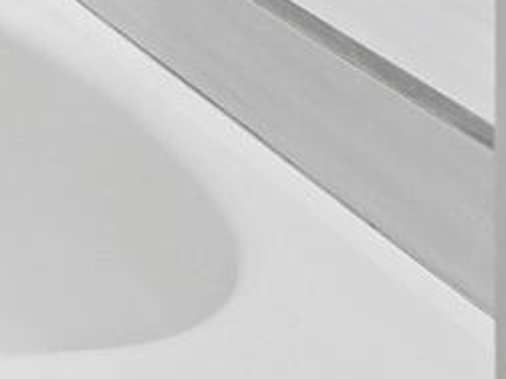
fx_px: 1344
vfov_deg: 11.8
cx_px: -792
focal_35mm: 92
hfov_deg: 13.5
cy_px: -629
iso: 400
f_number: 8
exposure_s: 1/10
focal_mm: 10
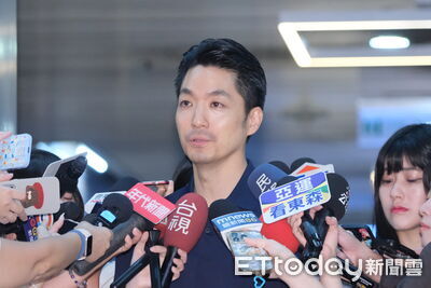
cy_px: 144
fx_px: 2144
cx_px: 216
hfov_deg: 11.5
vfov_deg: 7.7
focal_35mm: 179
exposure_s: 1/200
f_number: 2.8
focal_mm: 119.2
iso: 3200
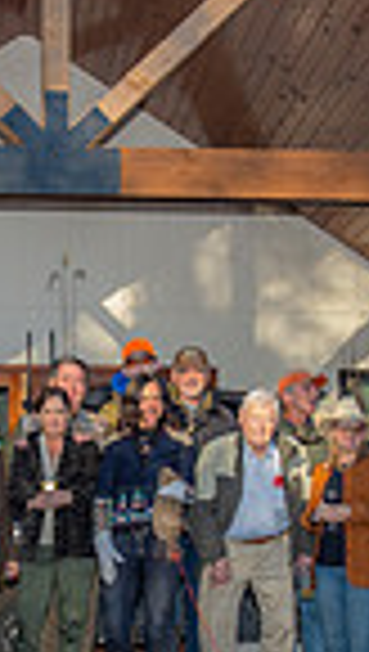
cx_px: 72
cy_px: 450
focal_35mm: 92
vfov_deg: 23.0
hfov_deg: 13.1
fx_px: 1594
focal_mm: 22
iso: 160
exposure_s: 1/160
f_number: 4.5
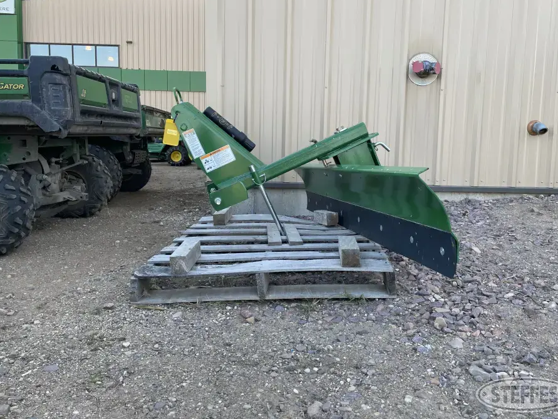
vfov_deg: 49.7
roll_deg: -0.9
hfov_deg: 63.4
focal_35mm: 28
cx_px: 286
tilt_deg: -5.3
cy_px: 194
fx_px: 452
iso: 32
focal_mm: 4.2
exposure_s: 1/327
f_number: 1.6
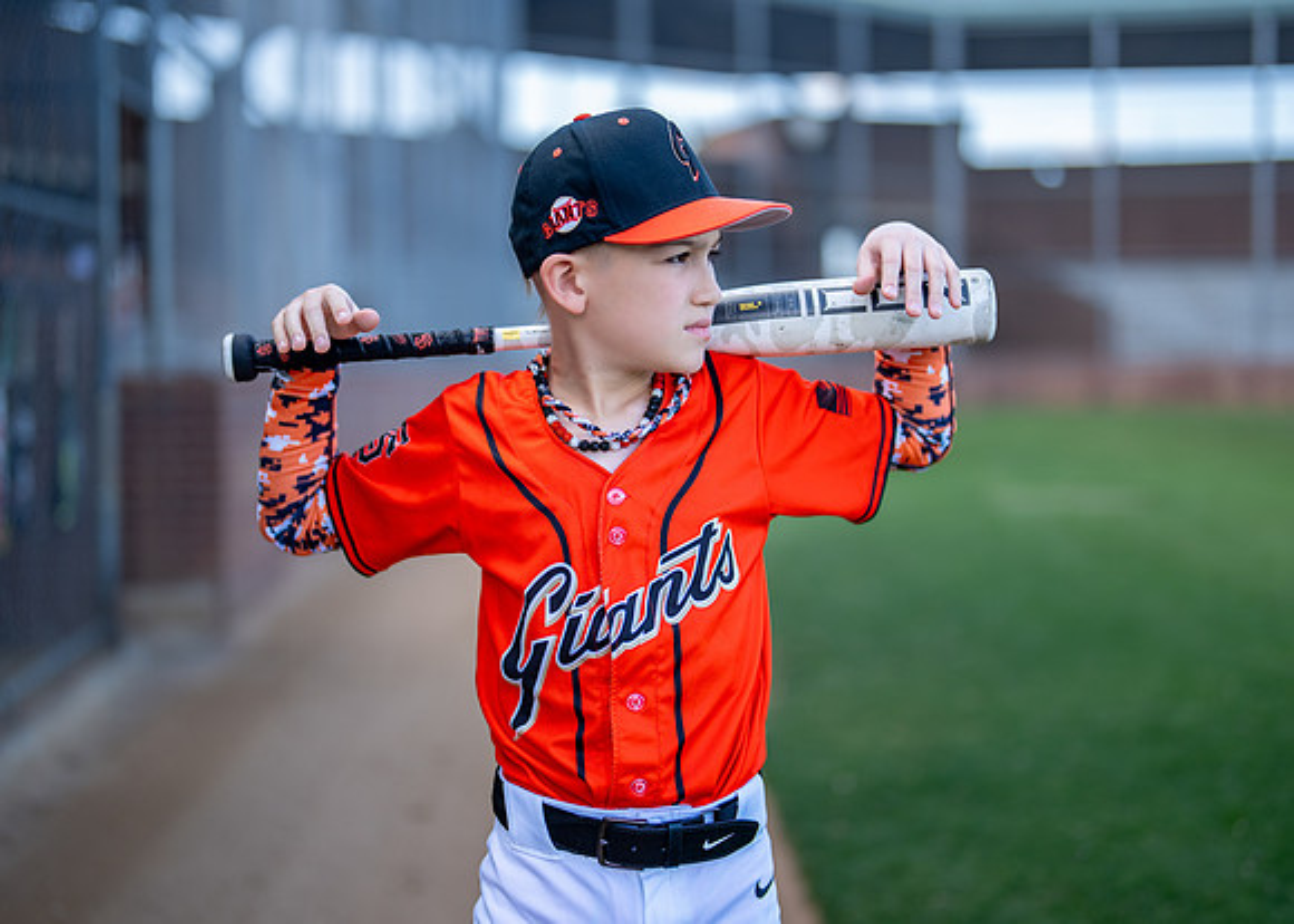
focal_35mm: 56
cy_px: 443
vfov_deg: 25.3
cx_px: 619
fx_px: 2061
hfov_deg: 34.9
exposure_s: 1/1600
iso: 125
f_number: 1.2
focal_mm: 50
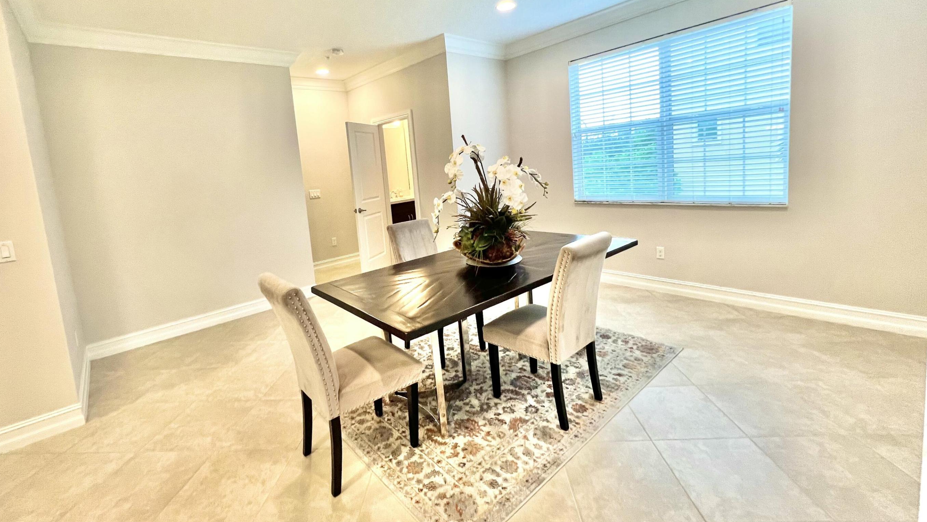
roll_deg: +4.8
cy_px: 213
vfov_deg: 69.9
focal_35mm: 15
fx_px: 369
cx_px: 437
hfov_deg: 102.9
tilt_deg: -7.1
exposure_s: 1/120
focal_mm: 1.57
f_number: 1.8
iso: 200
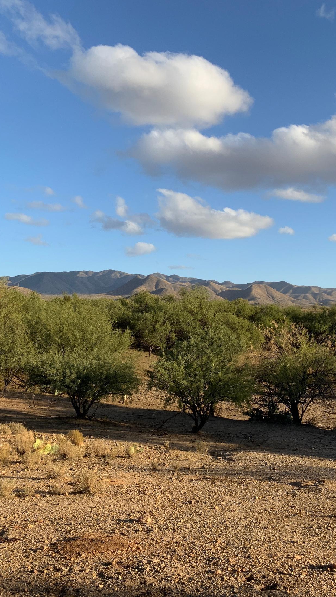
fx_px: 681
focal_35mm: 43
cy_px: 298
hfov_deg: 27.7
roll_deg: -1.2
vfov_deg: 47.4
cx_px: 199
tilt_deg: +2.2
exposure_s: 1/1412
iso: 16
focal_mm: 3
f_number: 1.8
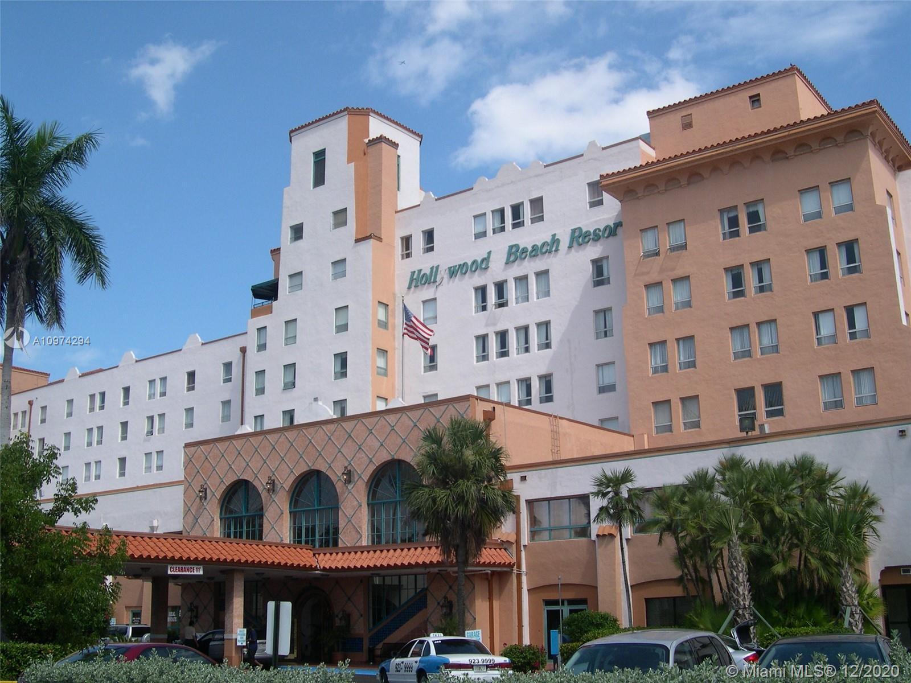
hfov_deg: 49.0
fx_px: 1000
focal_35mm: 38
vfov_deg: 37.7
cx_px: 456
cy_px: 342
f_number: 7.6
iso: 100
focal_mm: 8
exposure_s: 1/216
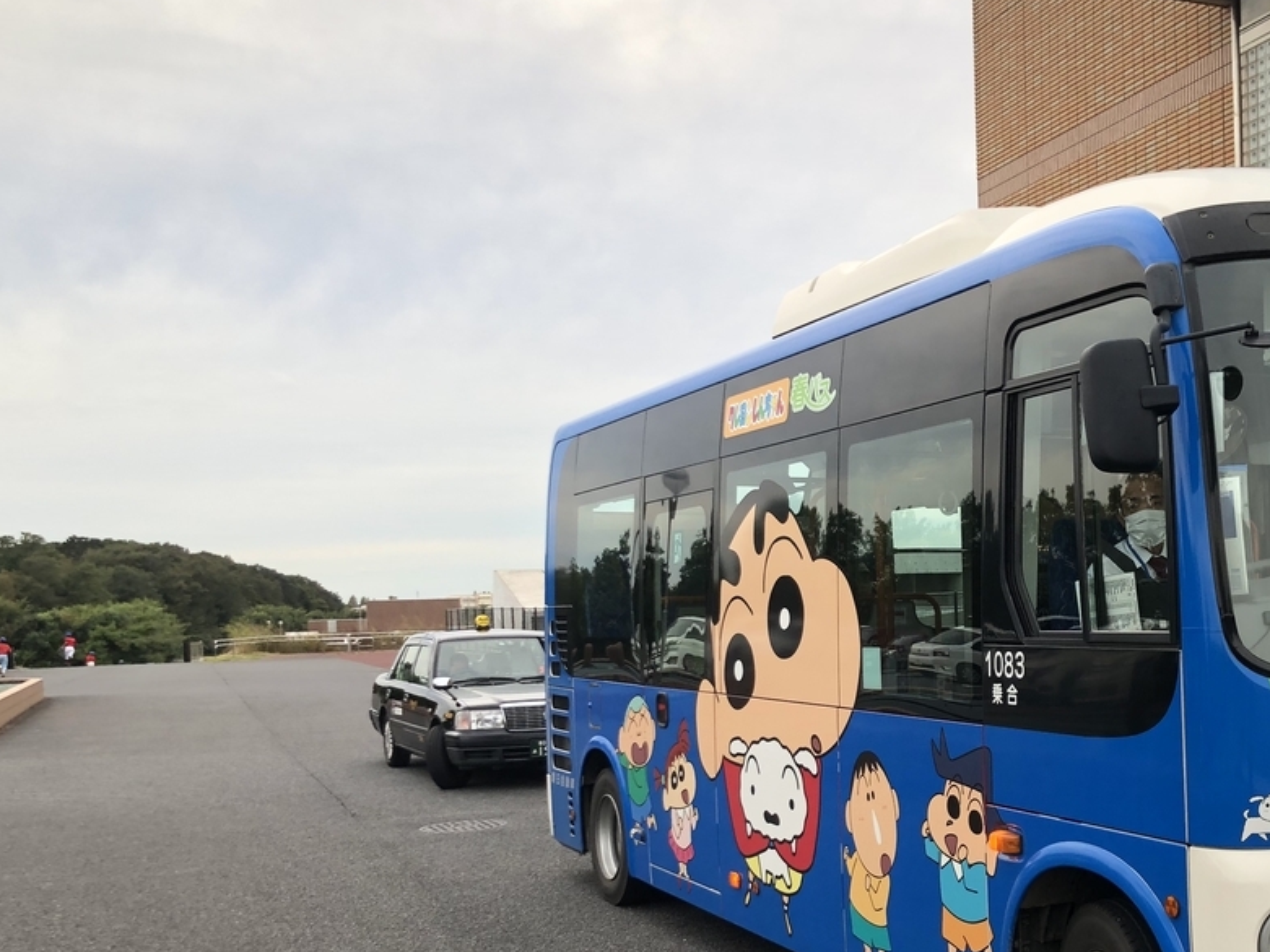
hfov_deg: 42.6
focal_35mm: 43
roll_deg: +1.9
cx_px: 935
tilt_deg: -1.3
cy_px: 638
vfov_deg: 33.3
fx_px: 1578
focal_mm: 4
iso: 20
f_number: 1.8
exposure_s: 1/300
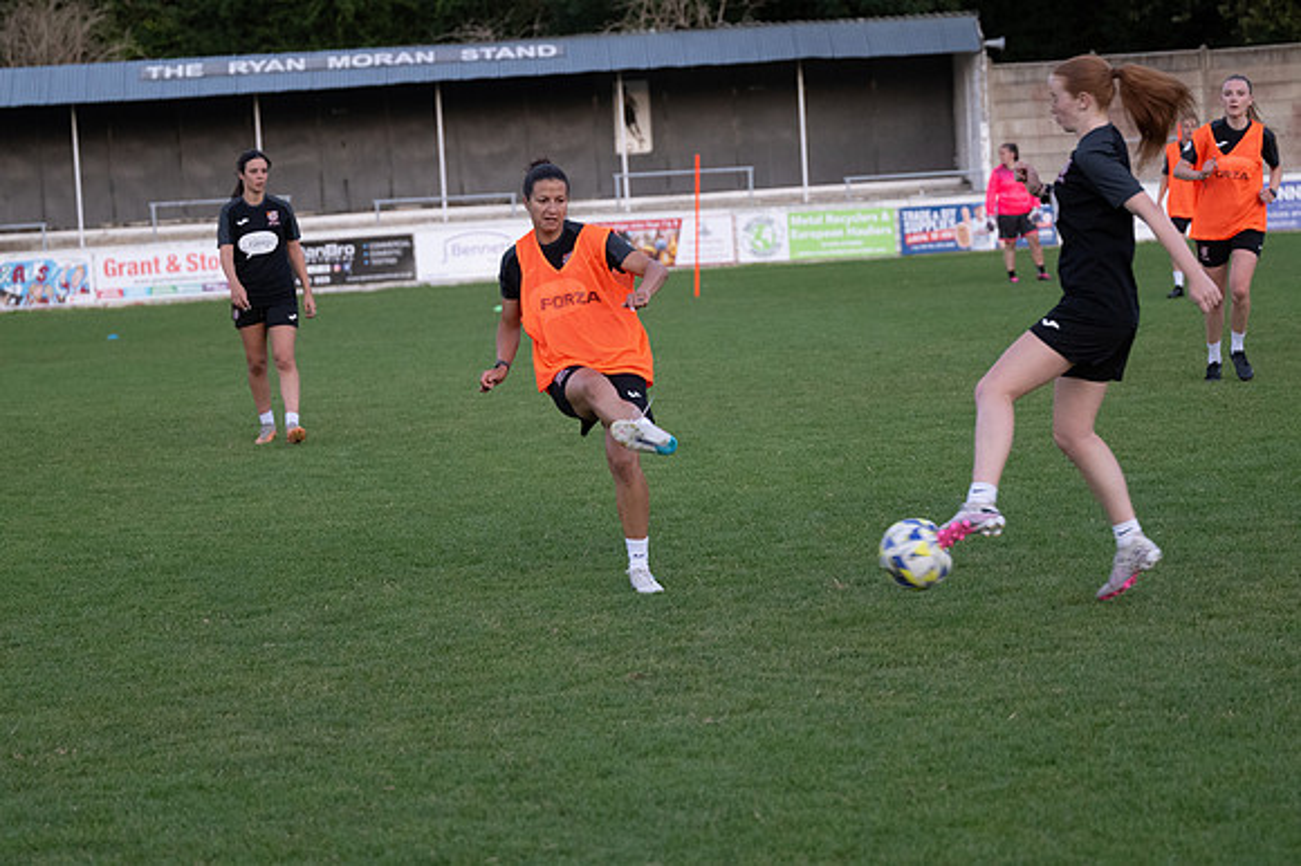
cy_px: 433
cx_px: 650
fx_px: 3937
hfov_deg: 18.8
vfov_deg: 12.6
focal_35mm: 109
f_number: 2.8
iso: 2000
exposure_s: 1/400
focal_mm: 73
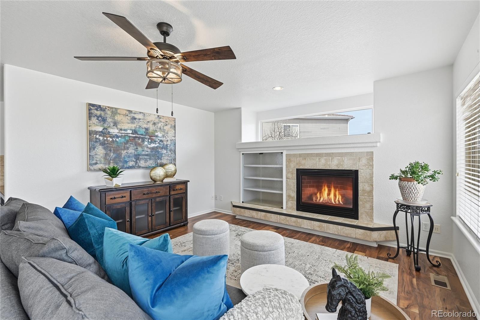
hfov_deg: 96.7
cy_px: 160
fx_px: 213
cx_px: 240
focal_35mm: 16
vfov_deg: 73.7
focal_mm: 16
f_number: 8
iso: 400
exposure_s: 1/1000
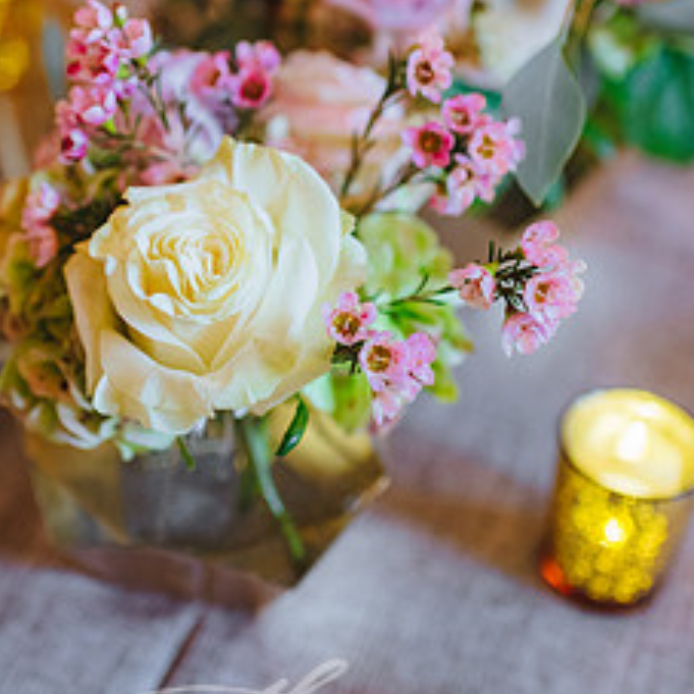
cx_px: 257
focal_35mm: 59
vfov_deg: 28.7
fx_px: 1338
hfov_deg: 29.0
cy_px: 186
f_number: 2.2
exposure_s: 1/125
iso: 1250
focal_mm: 35
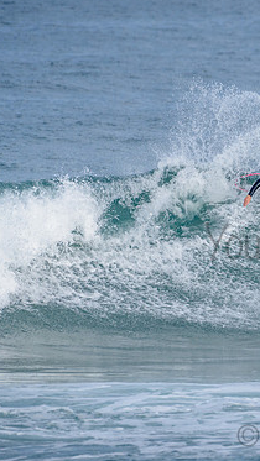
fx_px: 12199
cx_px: 333
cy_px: 230
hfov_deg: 1.2
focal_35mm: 996
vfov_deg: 2.2
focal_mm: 500
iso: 200
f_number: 5.6
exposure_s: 1/1250
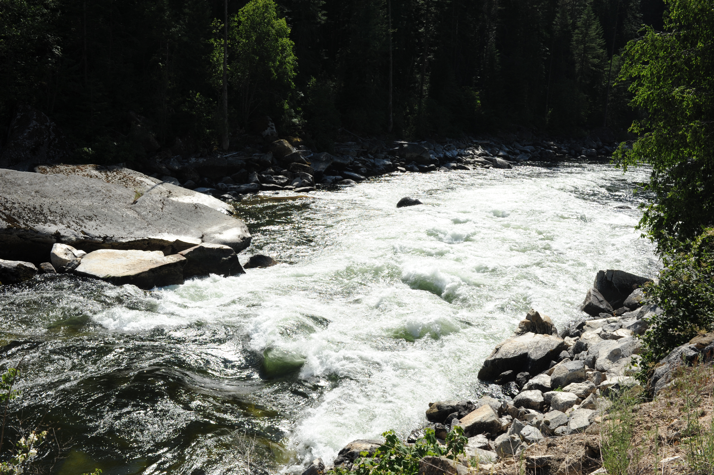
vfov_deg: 37.8
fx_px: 694
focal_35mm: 35
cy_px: 238
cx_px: 357
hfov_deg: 54.5
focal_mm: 35
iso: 500
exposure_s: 1/500
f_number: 14
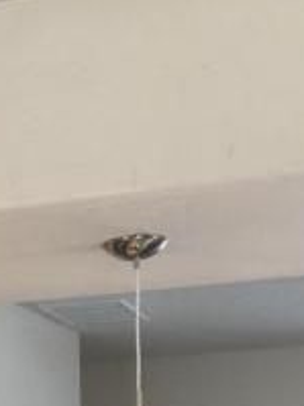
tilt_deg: -5.3
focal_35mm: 112
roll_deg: +1.4
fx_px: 1313
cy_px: 698
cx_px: -27
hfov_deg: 13.0
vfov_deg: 15.5
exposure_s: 1/30
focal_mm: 4.15
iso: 40
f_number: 2.2
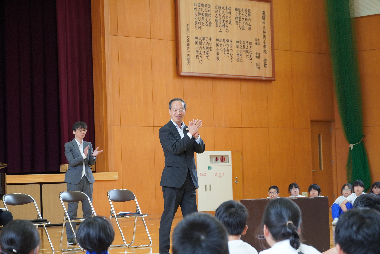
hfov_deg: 19.7
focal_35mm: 104
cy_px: 127
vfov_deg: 13.2
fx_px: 1093
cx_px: 190
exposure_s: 1/160
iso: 2000
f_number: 5.6
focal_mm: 69
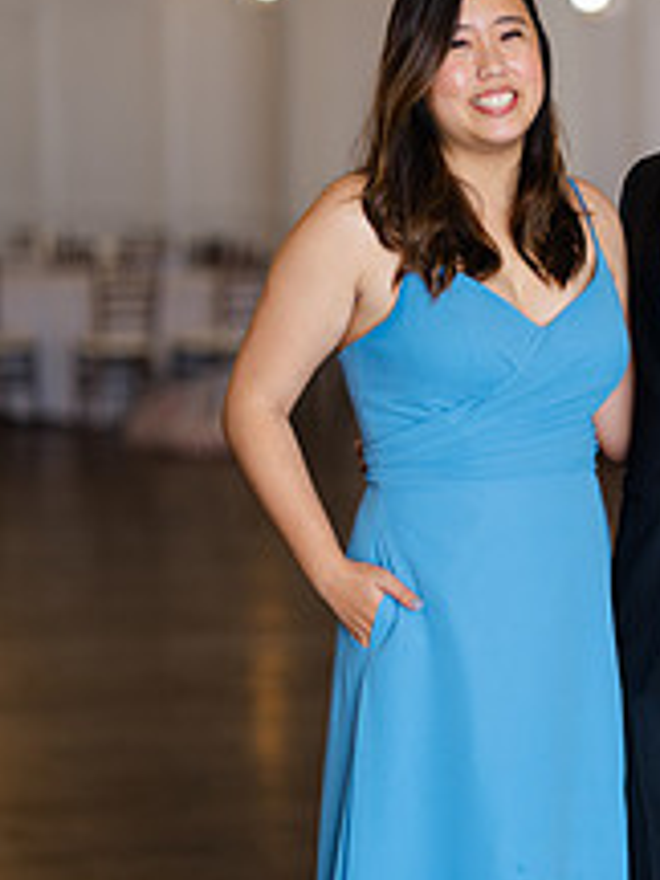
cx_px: 650
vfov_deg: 15.0
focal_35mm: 131
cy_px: 595
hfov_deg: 11.2
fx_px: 3330
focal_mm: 80
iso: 400
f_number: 1.7
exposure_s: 1/250
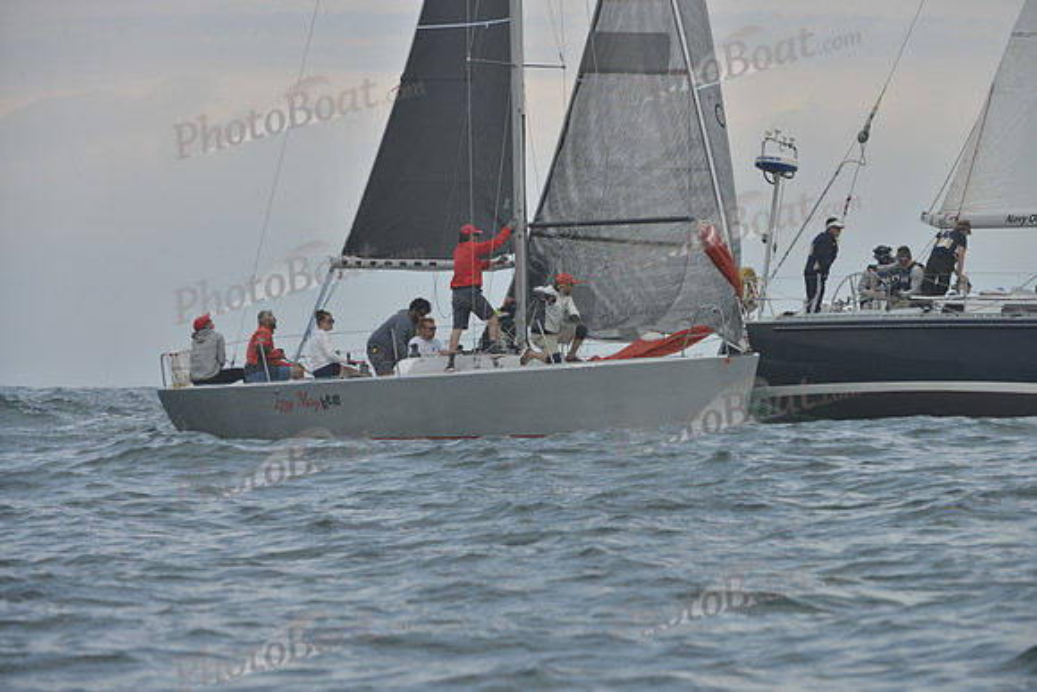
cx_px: 518
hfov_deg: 8.6
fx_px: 6915
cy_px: 346
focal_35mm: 240
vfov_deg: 5.7
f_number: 8
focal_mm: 240
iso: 280
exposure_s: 1/800
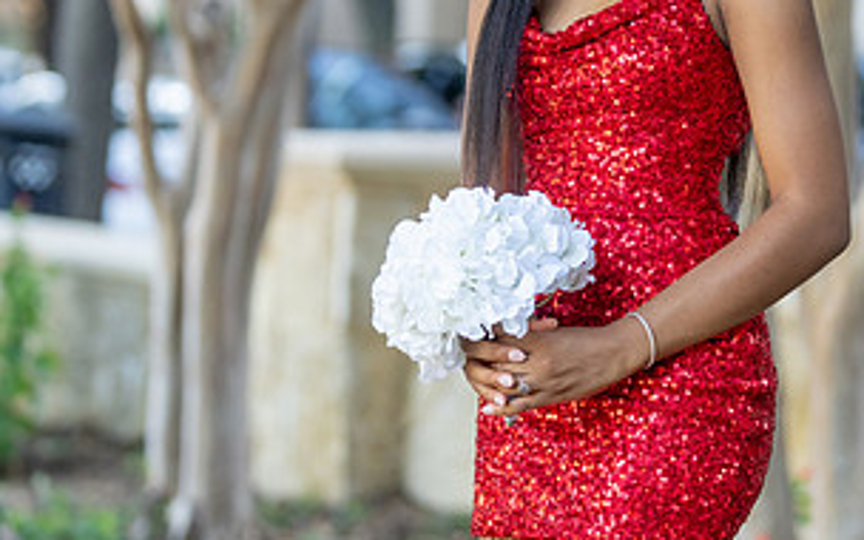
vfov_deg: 5.9
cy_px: 98
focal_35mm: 222
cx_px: 629
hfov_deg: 9.4
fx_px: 5227
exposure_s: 1/320
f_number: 2.8
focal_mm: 103
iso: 800
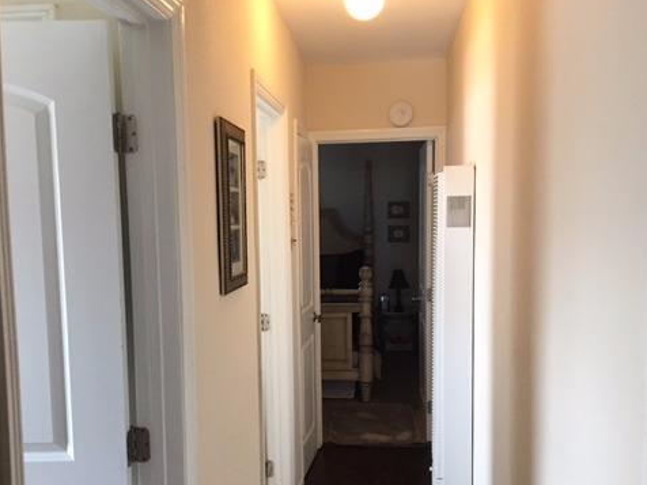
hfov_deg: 47.8
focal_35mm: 39
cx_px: 303
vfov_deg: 36.7
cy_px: 291
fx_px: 729
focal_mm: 4.15
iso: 125
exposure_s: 1/30
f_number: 2.2
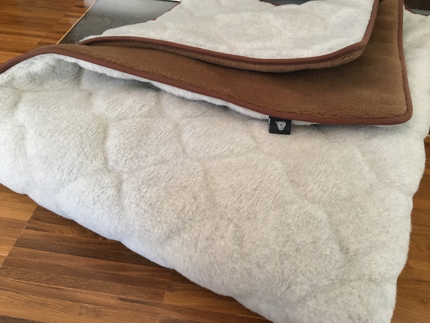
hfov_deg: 58.3
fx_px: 385
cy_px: 158
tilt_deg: -45.0
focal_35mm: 31
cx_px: 224
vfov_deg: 45.4
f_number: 2.2
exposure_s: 1/33
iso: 125
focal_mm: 4.15
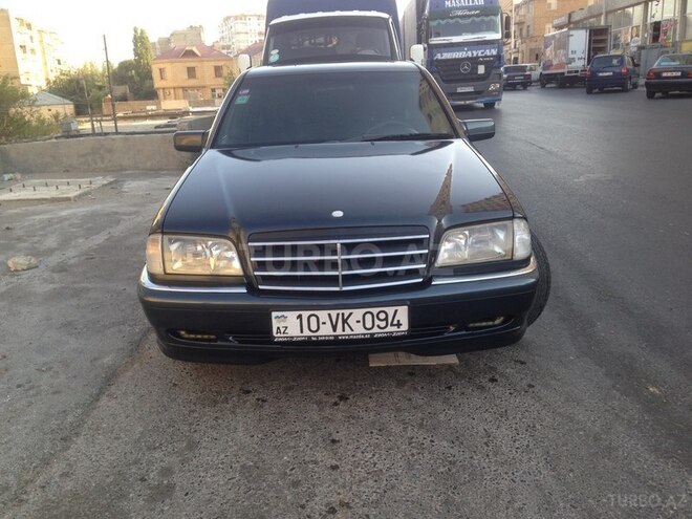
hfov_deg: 55.4
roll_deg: +3.8
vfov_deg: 42.9
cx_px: 346
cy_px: 260
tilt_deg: -14.7
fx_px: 660
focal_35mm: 33
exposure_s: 1/139
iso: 50
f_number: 2.4
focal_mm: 4.12
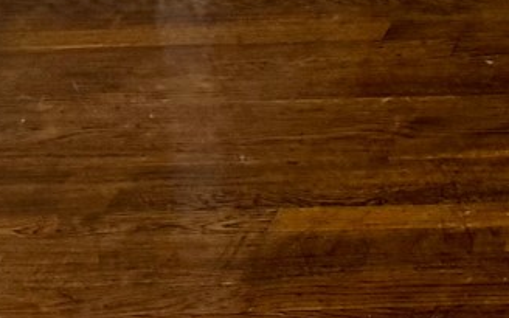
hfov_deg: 11.3
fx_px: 2206
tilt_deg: -9.3
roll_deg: +0.1
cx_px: 1158
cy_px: -740
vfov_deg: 7.1
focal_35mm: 159
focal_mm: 6.76
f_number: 1.78
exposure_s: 1/120
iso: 160
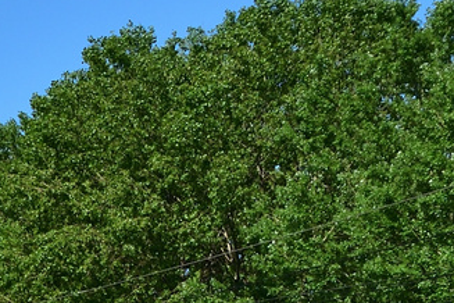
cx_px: -394
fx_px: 2888
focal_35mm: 229
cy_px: 591
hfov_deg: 8.6
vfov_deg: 5.9
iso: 200
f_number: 7.1
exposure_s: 1/800
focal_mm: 26
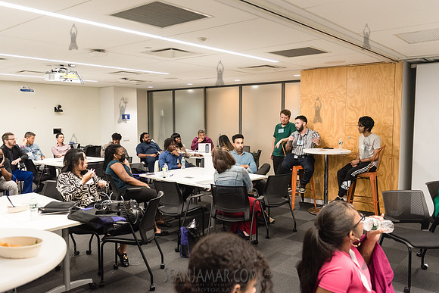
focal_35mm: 30
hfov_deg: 61.2
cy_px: 147
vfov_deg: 43.1
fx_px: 371
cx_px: 209
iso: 2500
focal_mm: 28
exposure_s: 1/250
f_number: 4
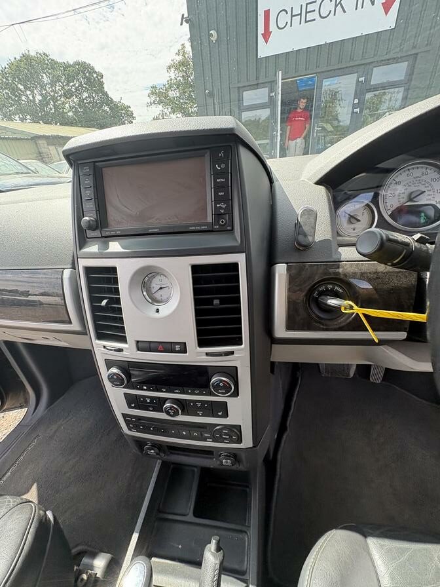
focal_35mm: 14
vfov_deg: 102.1
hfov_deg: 85.7
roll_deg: -3.7
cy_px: 294
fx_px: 237
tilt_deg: -30.0
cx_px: 220
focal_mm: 2.22
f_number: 2.2
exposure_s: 1/146
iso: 64
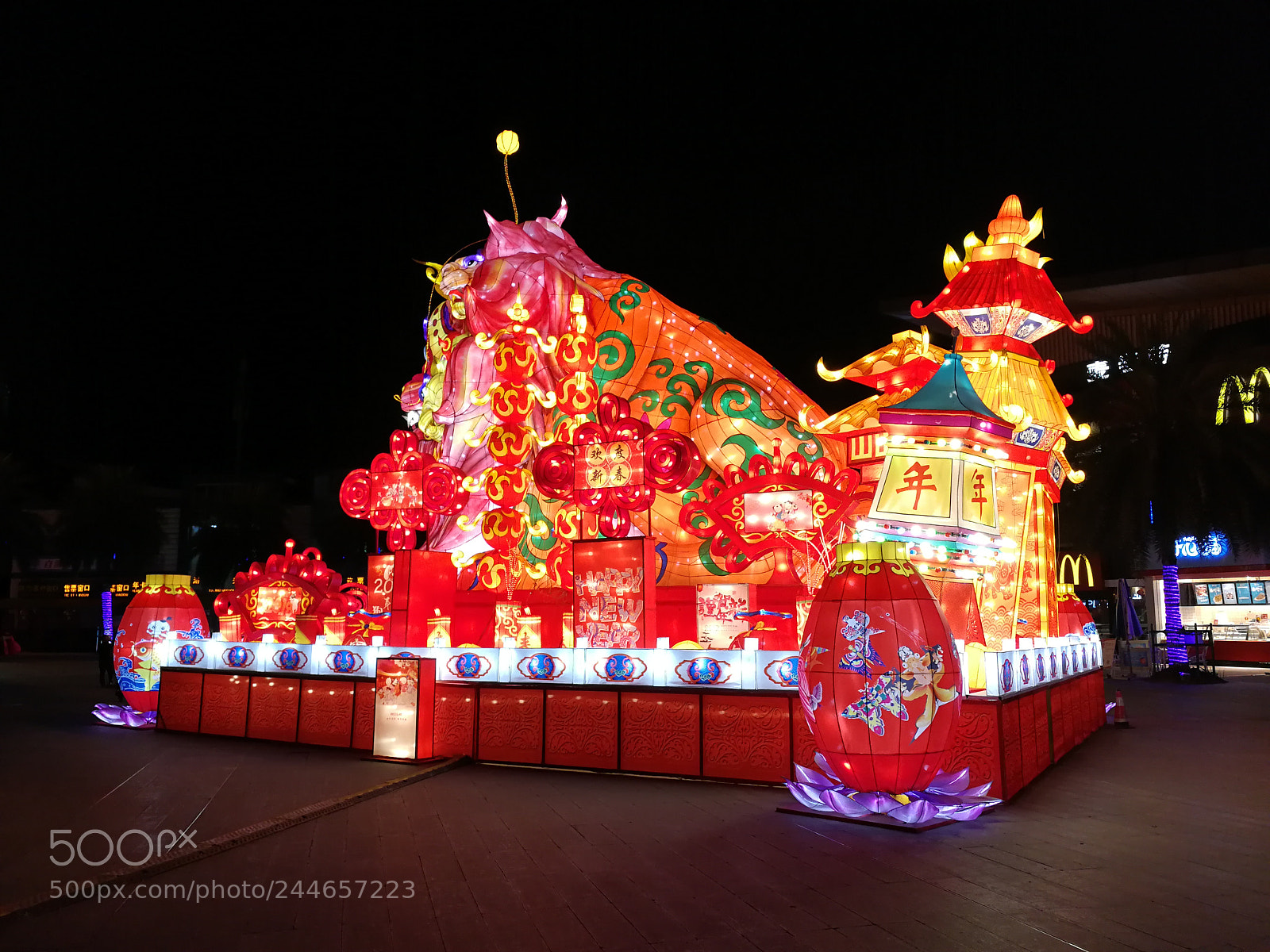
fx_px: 991
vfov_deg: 51.4
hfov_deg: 65.3
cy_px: 476
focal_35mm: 27
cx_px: 635
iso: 200
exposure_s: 1/50
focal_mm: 3.95
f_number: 2.2
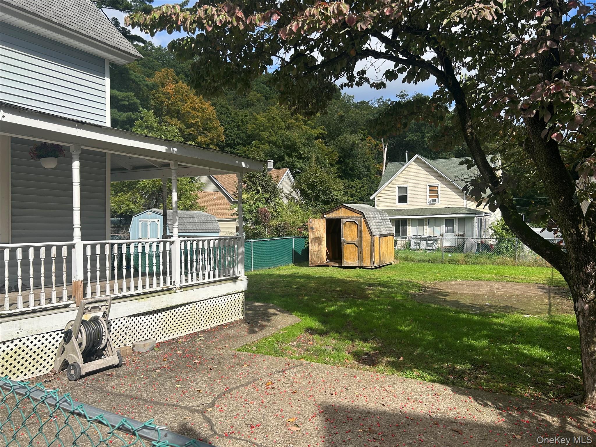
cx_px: 298
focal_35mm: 26
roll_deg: +0.8
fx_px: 448
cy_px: 224
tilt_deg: +0.8
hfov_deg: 67.3
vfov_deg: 53.1
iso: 50
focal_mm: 5.7
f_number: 1.5
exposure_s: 1/4115
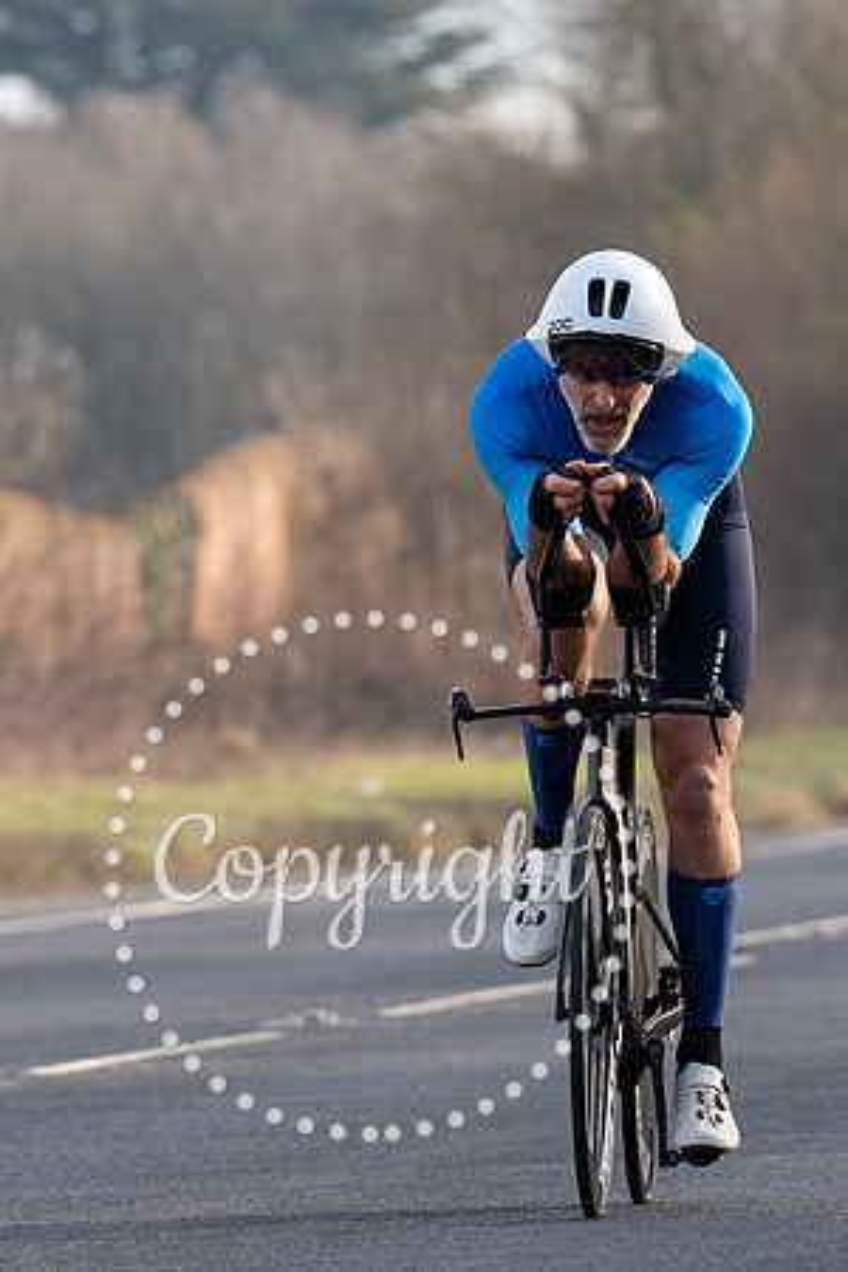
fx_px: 22931
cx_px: 713
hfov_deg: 2.1
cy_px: 602
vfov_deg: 3.2
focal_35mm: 649
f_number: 4
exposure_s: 1/800
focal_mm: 182
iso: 200
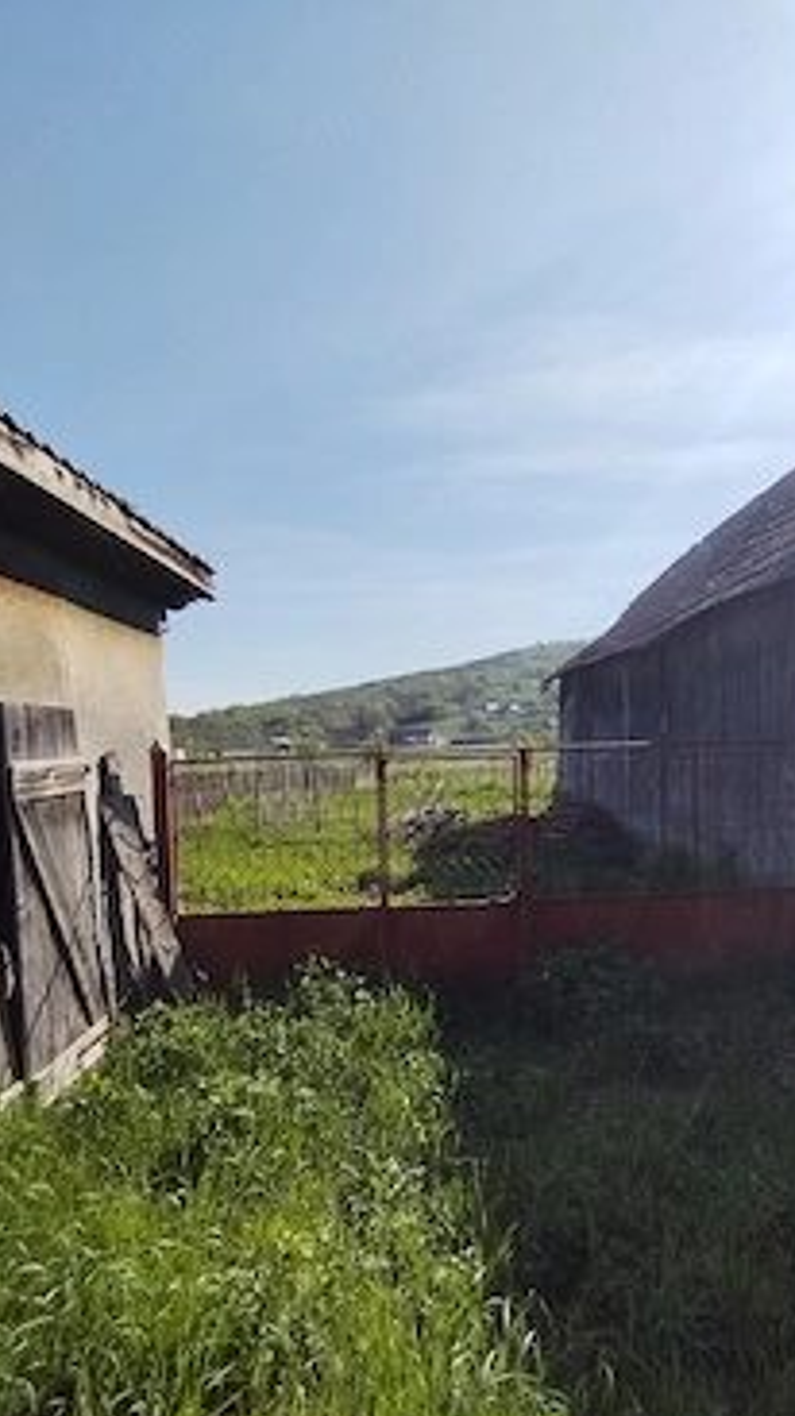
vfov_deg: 89.4
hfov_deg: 57.5
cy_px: 764
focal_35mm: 19
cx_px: 498
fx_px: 713
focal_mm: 1.42
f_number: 2.2
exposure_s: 1/2723
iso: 100
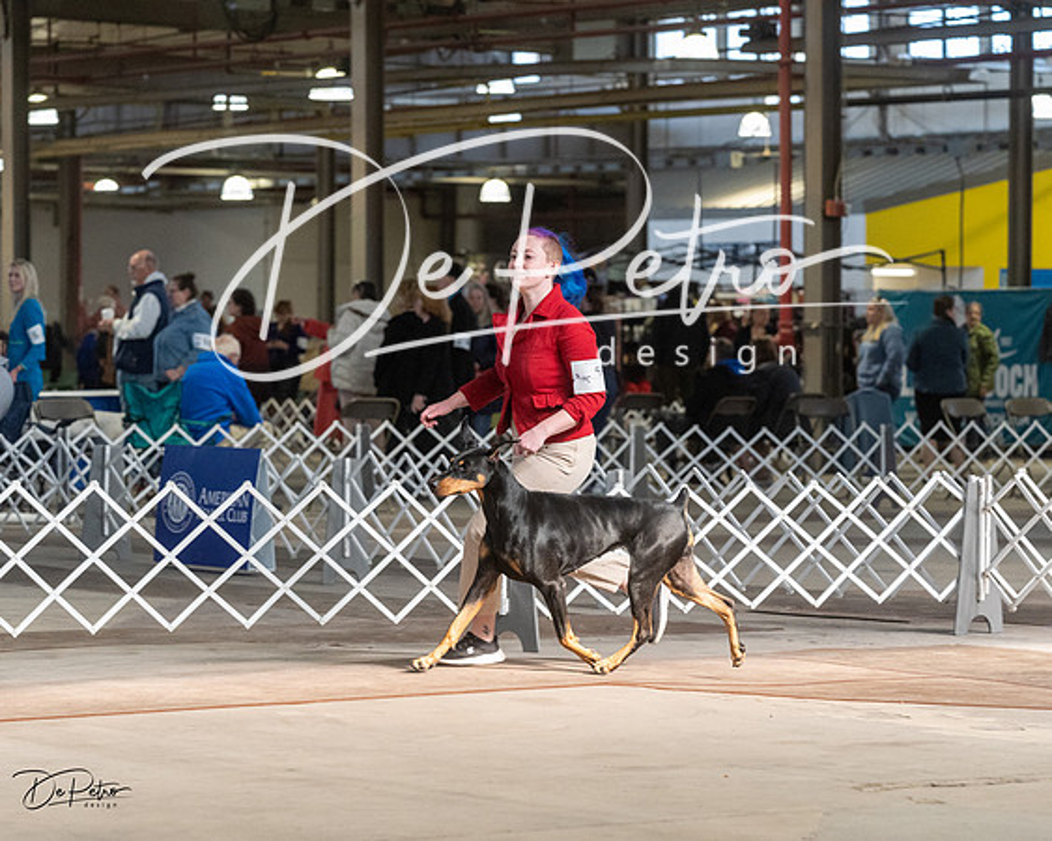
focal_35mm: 137
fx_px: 4276
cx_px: 526
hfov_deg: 14.0
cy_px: 420
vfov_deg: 11.2
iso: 6400
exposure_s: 1/400
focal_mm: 122
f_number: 5
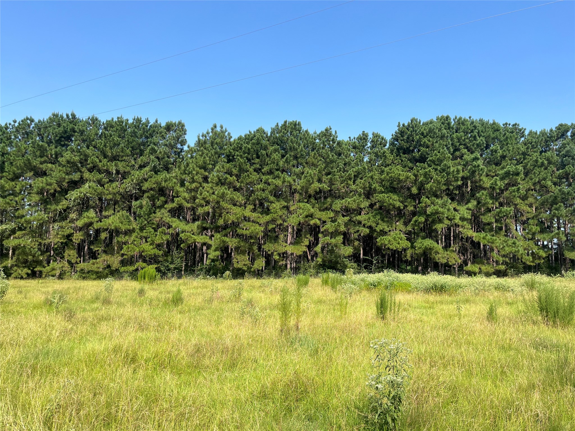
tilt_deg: +7.0
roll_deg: -1.7
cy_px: 216
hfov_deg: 67.3
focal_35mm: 26
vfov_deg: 53.1
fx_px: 432
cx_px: 288
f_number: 1.6
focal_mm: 5.1
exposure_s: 1/2222
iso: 50
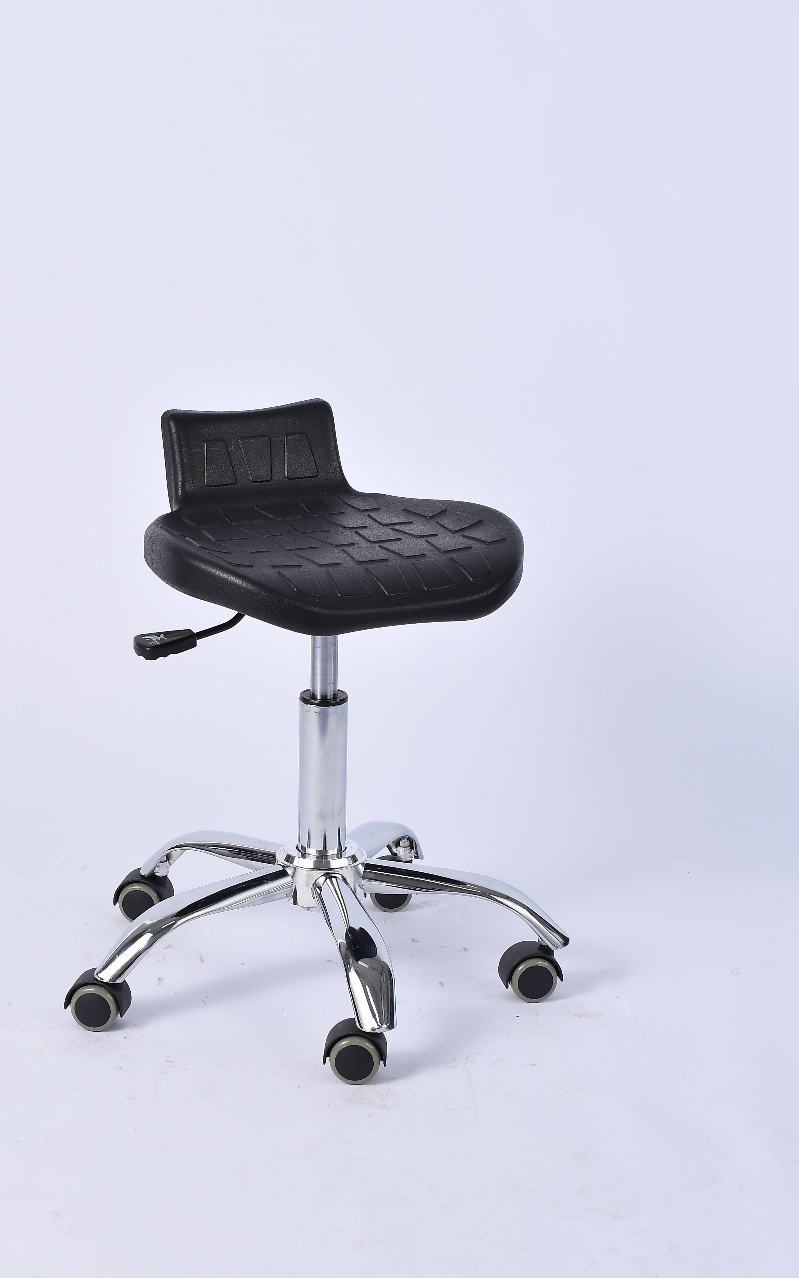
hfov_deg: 17.8
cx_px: 300
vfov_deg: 28.2
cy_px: 627
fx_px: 2543
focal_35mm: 73
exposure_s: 1/100
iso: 125
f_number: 10
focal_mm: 40
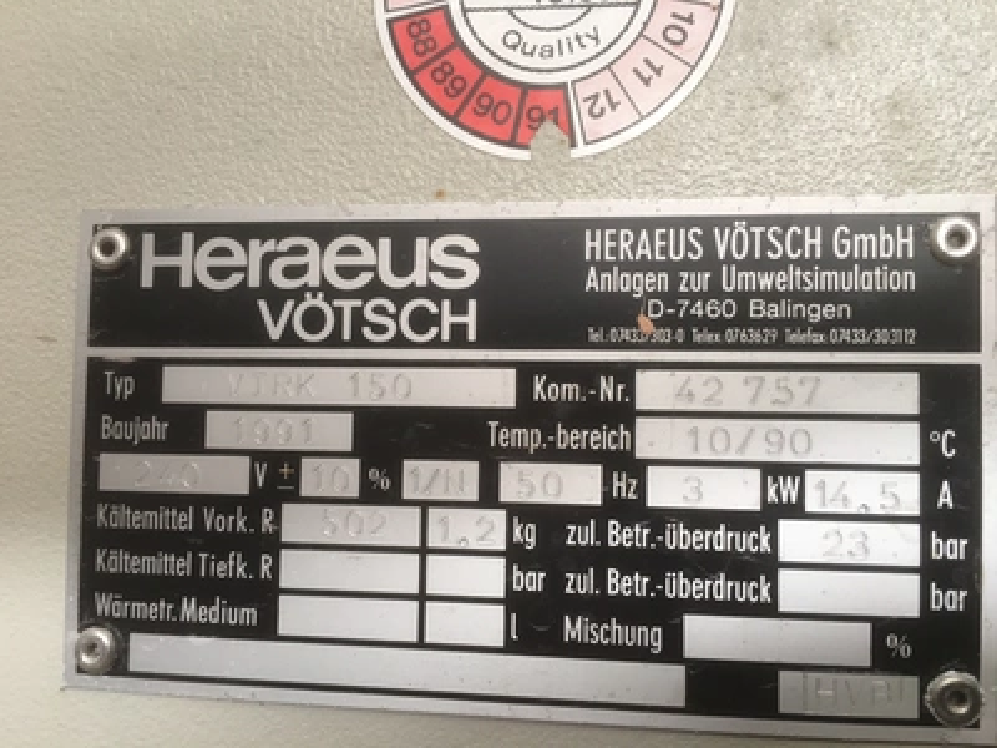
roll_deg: -1.9
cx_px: 498
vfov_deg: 48.2
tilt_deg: +3.8
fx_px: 835
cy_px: 374
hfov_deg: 61.7
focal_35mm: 29
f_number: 2.2
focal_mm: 4.15
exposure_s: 1/33
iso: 50
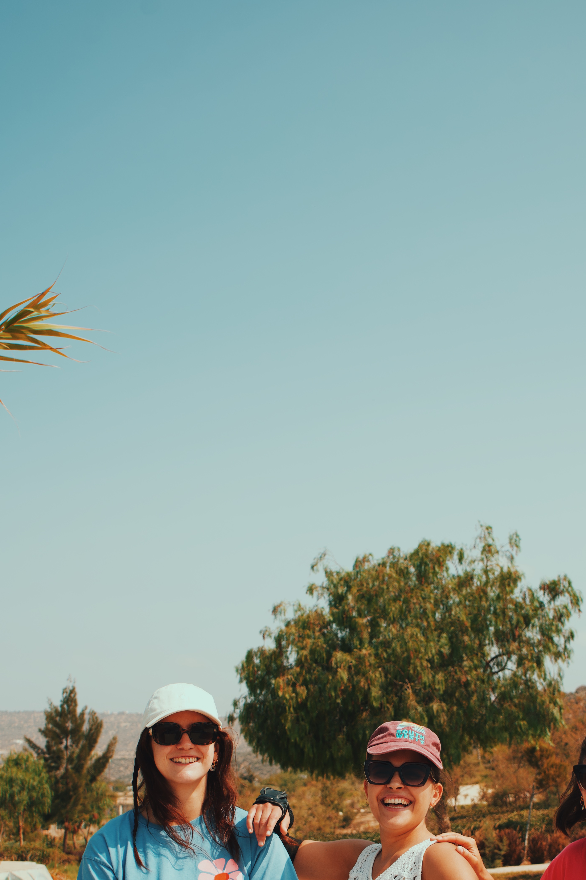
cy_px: 636
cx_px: 402
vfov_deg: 34.5
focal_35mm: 57
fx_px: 1392
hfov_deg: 23.6
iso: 100
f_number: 5.6
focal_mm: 34
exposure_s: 1/640
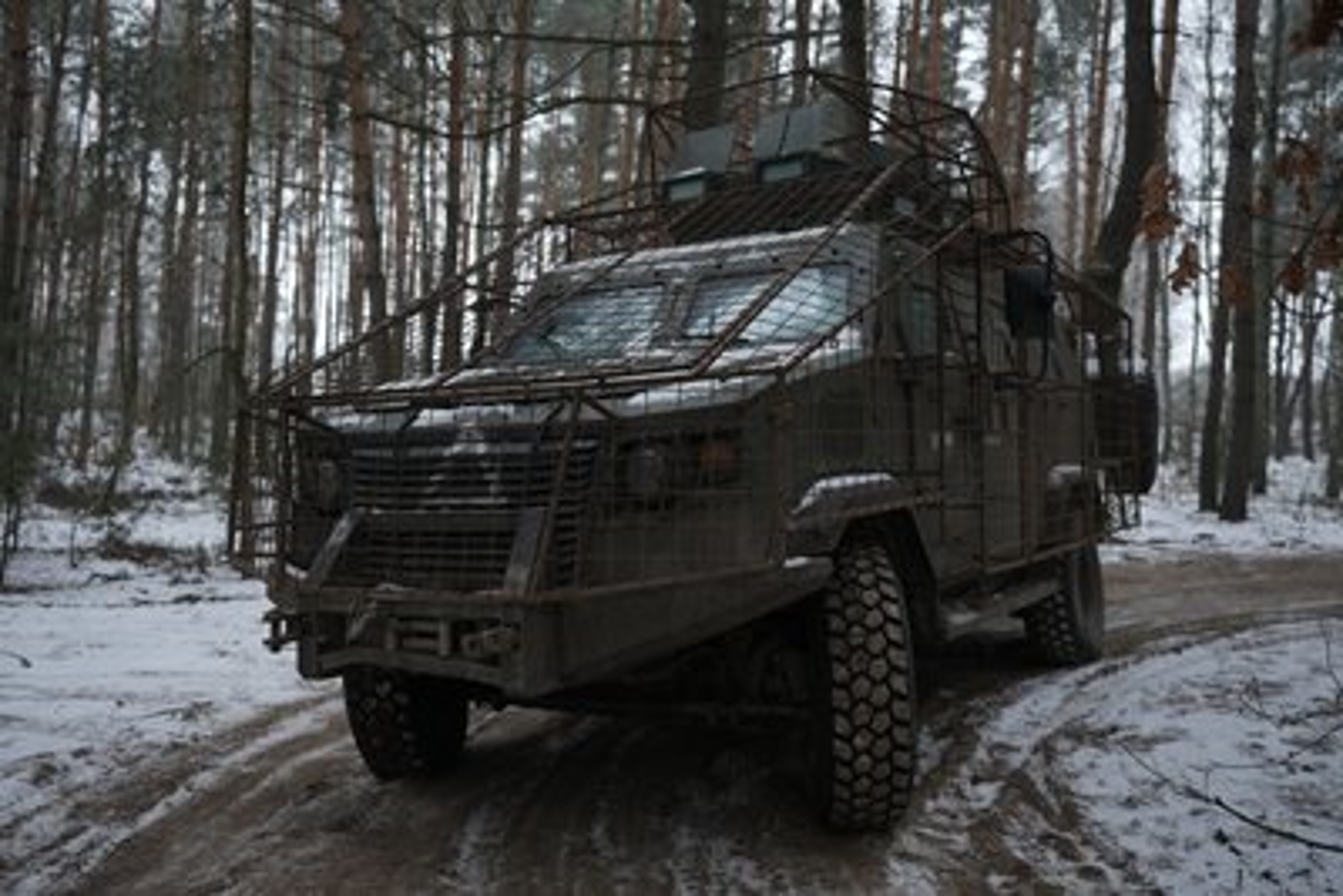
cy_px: 448
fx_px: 1194
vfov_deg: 41.1
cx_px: 672
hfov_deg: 58.7
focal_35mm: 32
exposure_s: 1/320
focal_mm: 32
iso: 200
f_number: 2.8
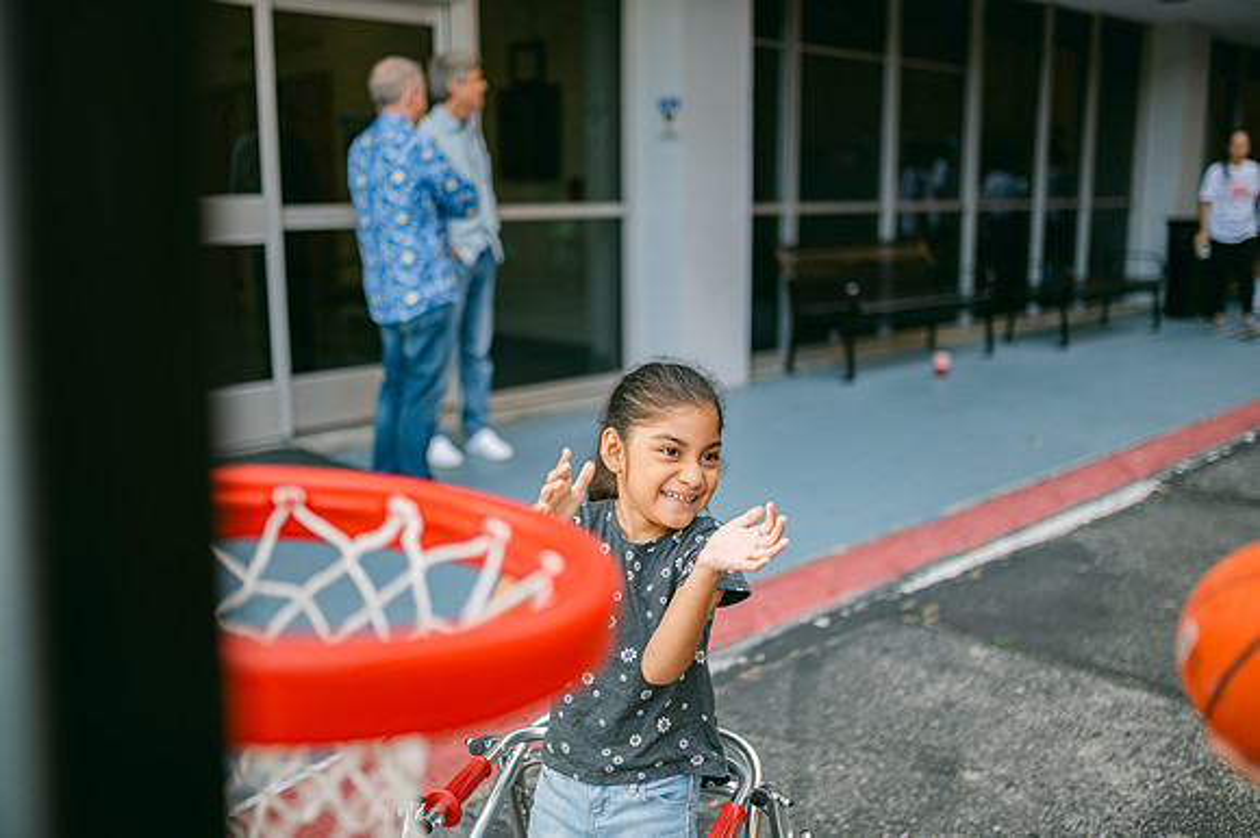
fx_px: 1224
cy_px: 419
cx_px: 630
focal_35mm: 35
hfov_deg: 54.5
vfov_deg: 37.8
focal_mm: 35
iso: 100
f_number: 1.4
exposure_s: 1/500
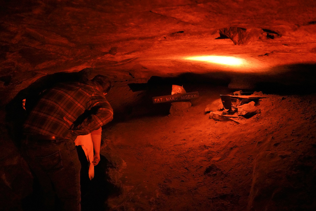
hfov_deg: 65.5
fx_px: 246
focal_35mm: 28
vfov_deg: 46.4
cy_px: 106
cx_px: 158
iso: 12800
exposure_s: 1/80
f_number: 4.5
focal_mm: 28
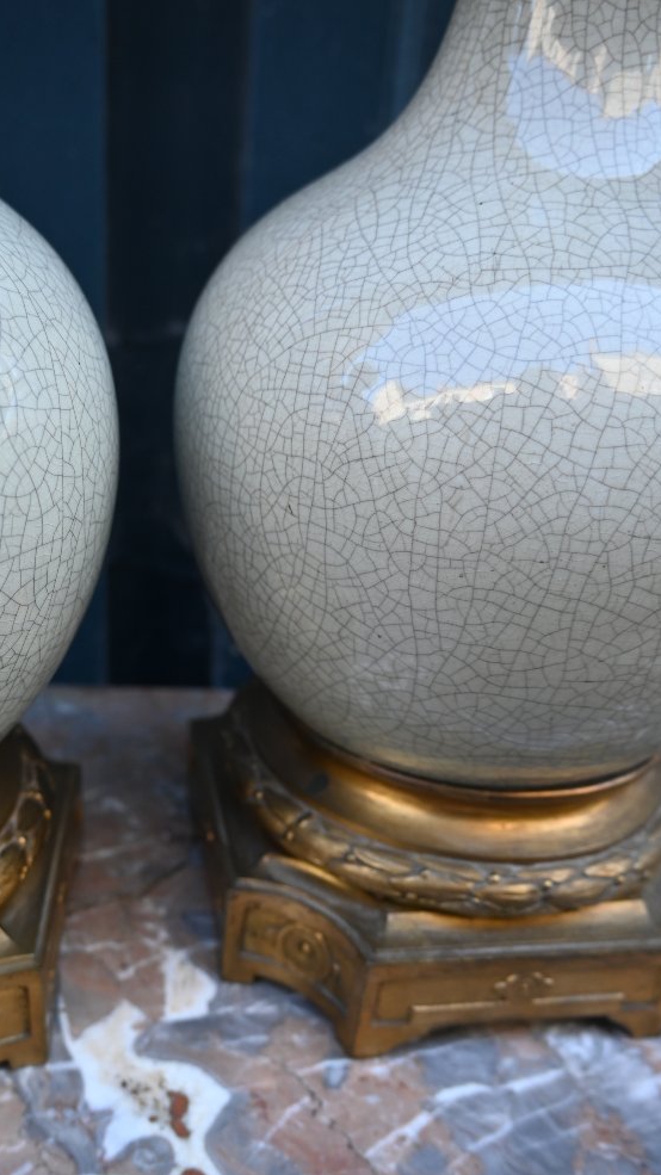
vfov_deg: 53.4
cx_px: 189
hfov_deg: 31.3
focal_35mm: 37
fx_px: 1163
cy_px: 676
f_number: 3.5
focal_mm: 19.5
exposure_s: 1/250
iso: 400
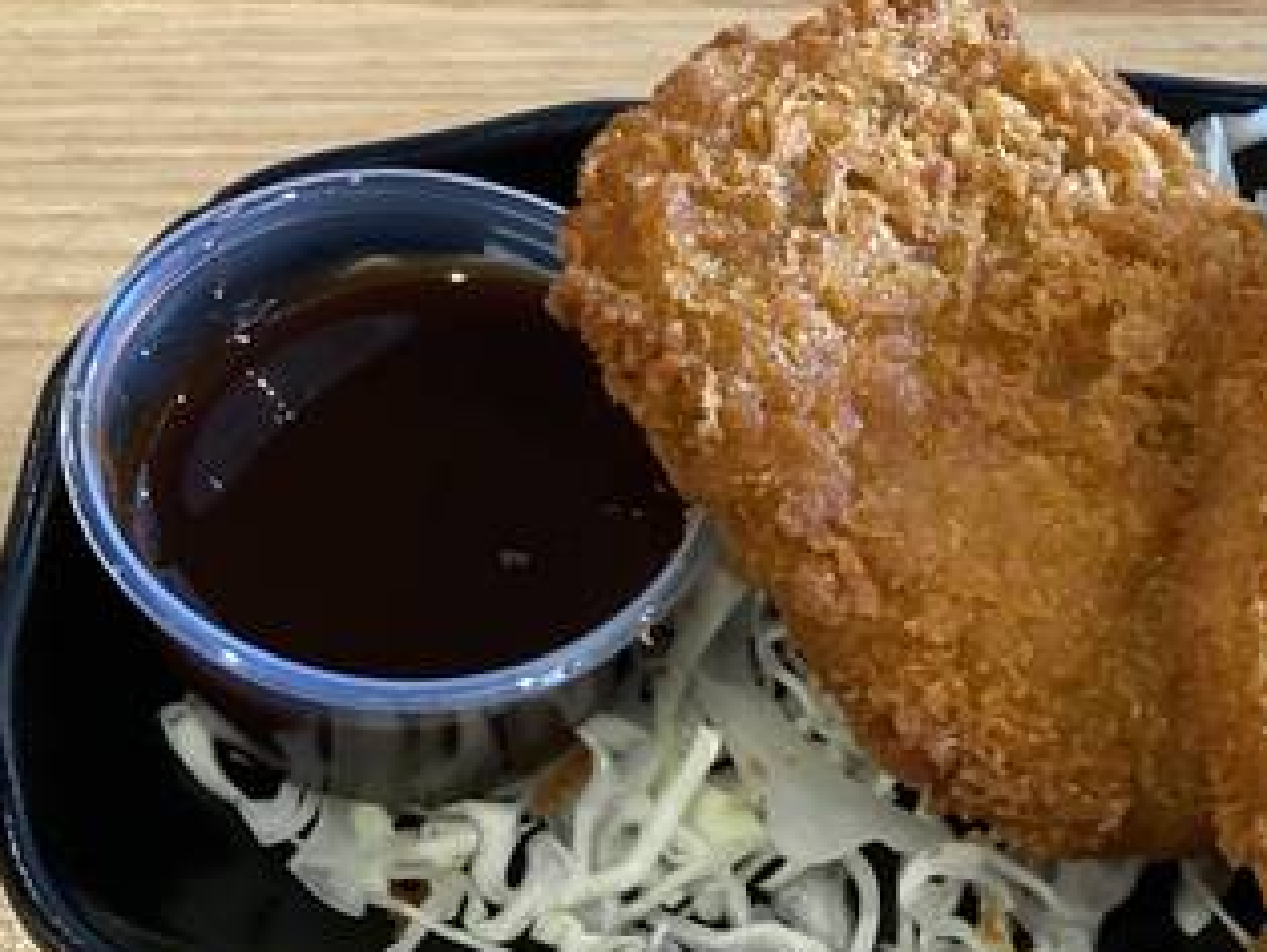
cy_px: 605
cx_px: 1021
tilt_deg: -55.7
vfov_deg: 15.2
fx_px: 3553
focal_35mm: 97
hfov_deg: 20.0
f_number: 2
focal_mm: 6
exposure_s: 1/30
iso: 400
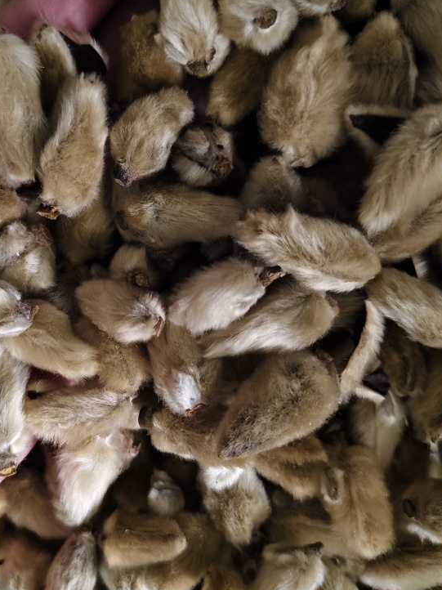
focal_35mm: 34
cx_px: 153
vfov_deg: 54.0
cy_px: 287
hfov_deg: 41.3
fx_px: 579
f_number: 1.88
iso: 4888
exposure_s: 1/246
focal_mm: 5.56
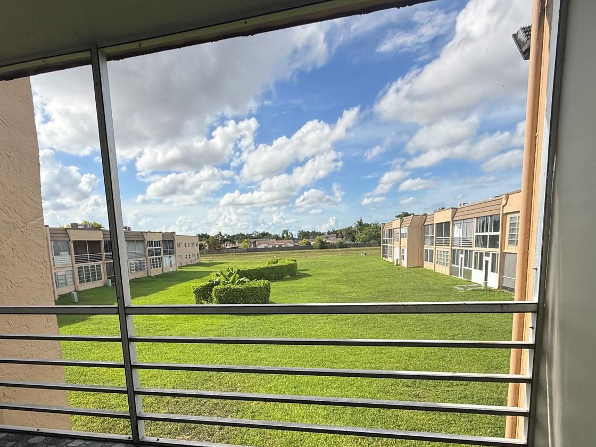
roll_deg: +3.6
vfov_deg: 64.5
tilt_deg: -6.3
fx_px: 344
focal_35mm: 20
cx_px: 251
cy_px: 293
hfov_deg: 81.1
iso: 50
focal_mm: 2.22
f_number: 2.2
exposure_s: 1/1497
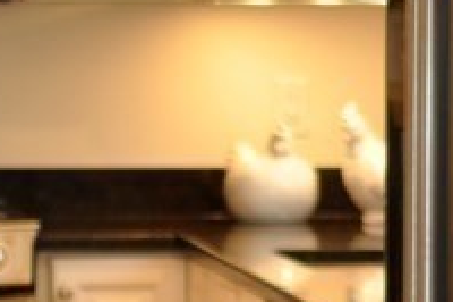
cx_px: 981
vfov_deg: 5.1
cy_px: 304
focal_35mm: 269
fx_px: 3376
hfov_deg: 7.3
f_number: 2.5
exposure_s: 1/100
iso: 400
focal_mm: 35
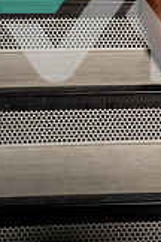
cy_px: -69
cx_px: 204
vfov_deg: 15.3
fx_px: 859
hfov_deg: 10.5
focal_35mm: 128
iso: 100
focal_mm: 46
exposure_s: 1/250
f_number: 6.3
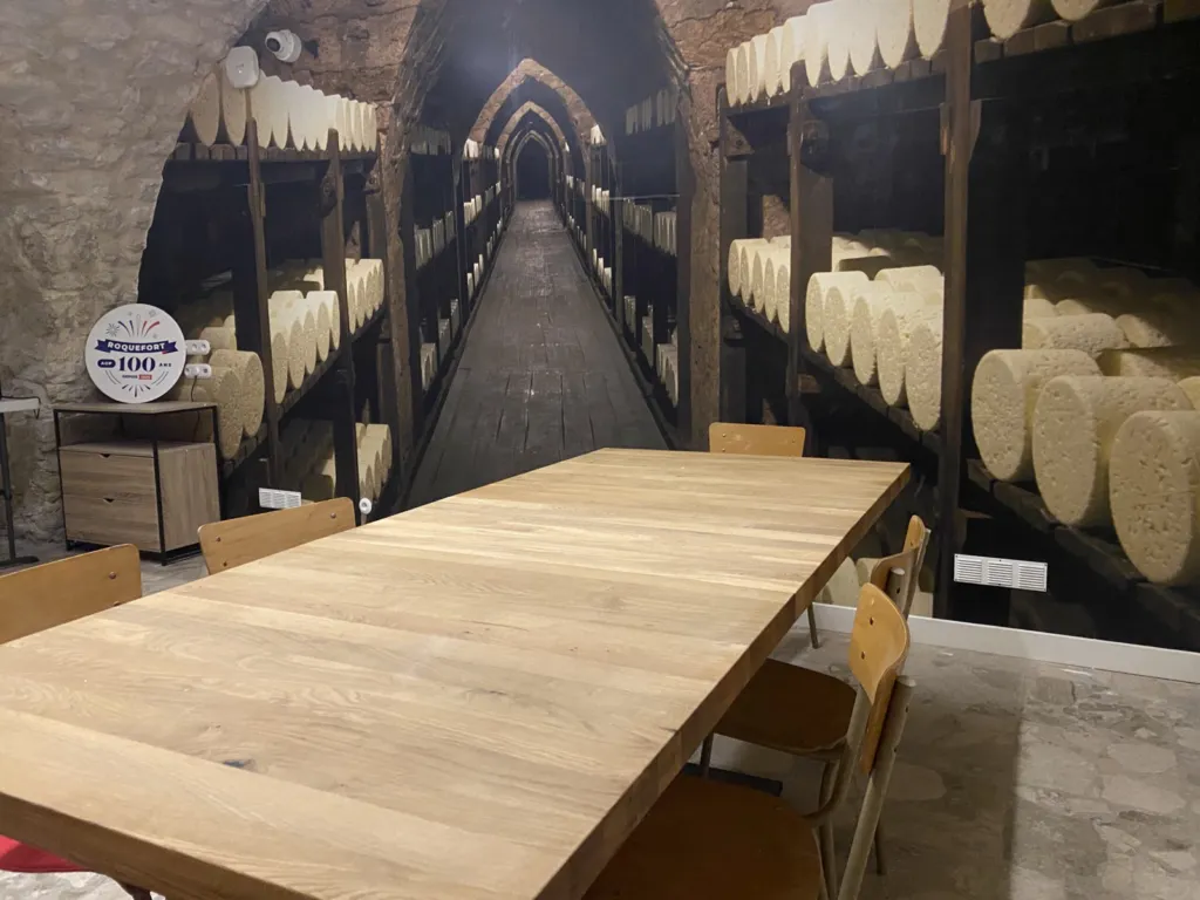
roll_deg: +0.8
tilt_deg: -8.4
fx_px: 901
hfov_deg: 67.3
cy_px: 450
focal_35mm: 26
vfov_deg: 53.1
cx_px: 600
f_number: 1.8
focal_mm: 4.25
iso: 640
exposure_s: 1/30
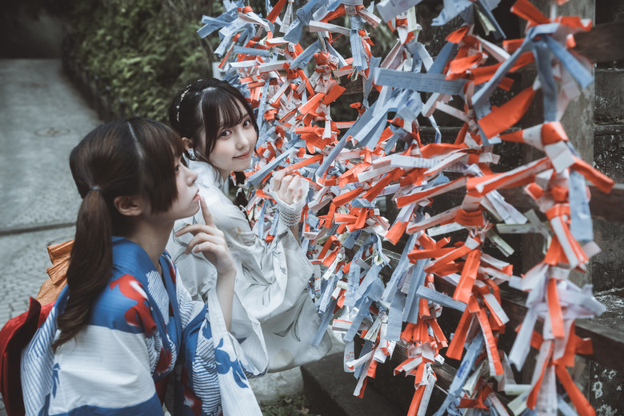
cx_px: 312
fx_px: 572
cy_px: 208
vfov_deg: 40.0
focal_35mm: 33
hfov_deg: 57.2
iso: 125
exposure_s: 1/200
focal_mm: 33
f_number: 3.5
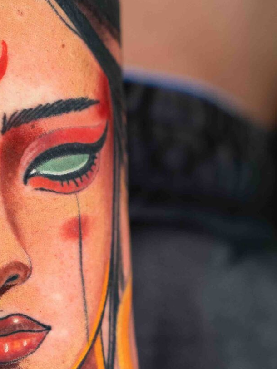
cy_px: 323
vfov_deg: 18.3
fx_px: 1131
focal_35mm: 106
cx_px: -43
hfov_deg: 13.6
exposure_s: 1/400
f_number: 2.5
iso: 800
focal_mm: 35
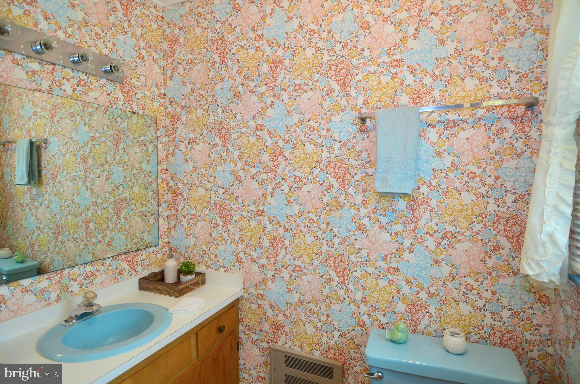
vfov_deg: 67.1
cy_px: 192
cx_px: 290
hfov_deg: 90.1
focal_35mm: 18
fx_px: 289
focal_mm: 12
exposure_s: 1/50
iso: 800
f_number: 4
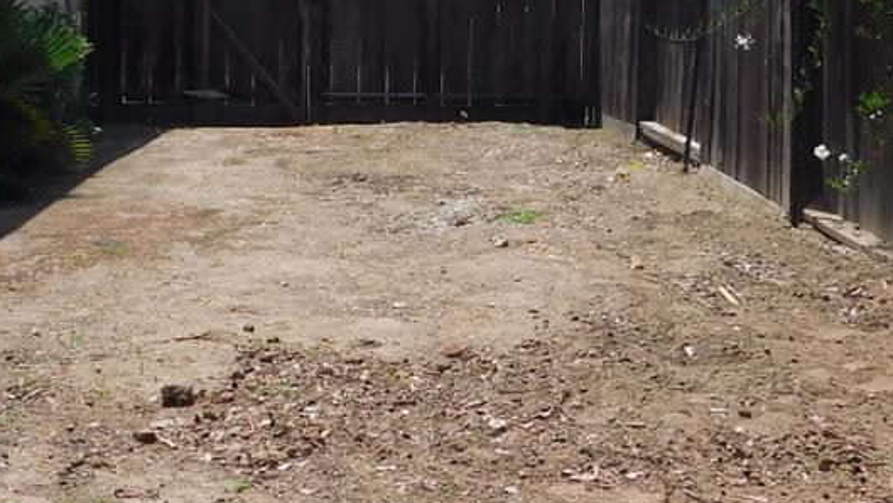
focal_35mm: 71
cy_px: 96
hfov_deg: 29.6
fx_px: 1682
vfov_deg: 16.9
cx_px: 329
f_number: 6
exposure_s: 1/400
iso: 125
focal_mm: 4
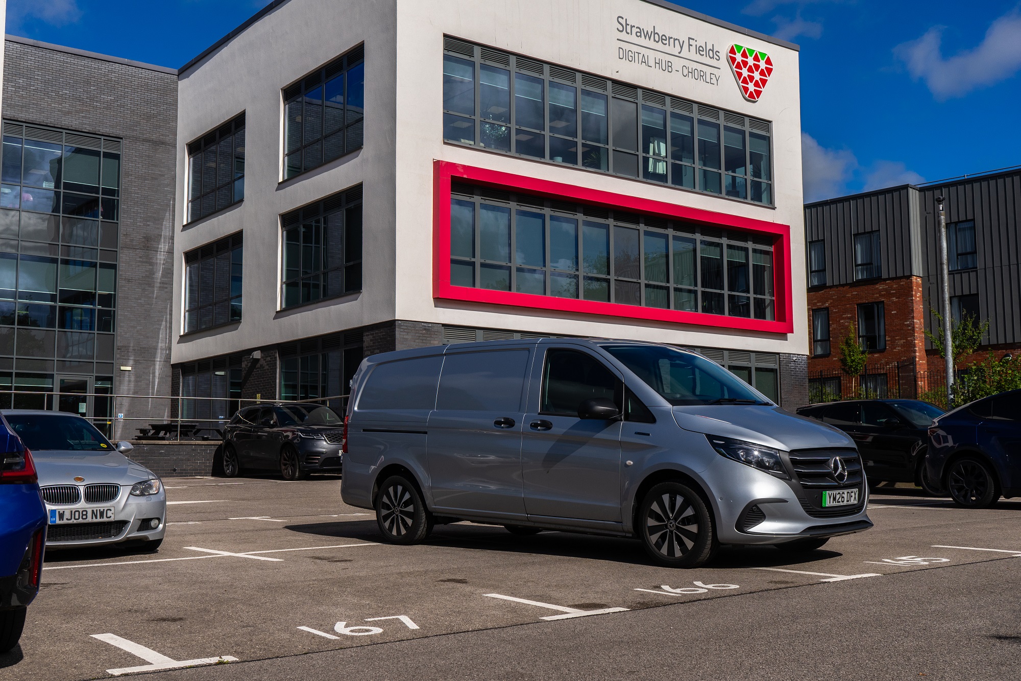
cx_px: 510
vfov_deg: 33.4
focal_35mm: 40
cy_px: 340
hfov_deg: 48.5
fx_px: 1134
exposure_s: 1/1000
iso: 200
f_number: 9
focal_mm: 40
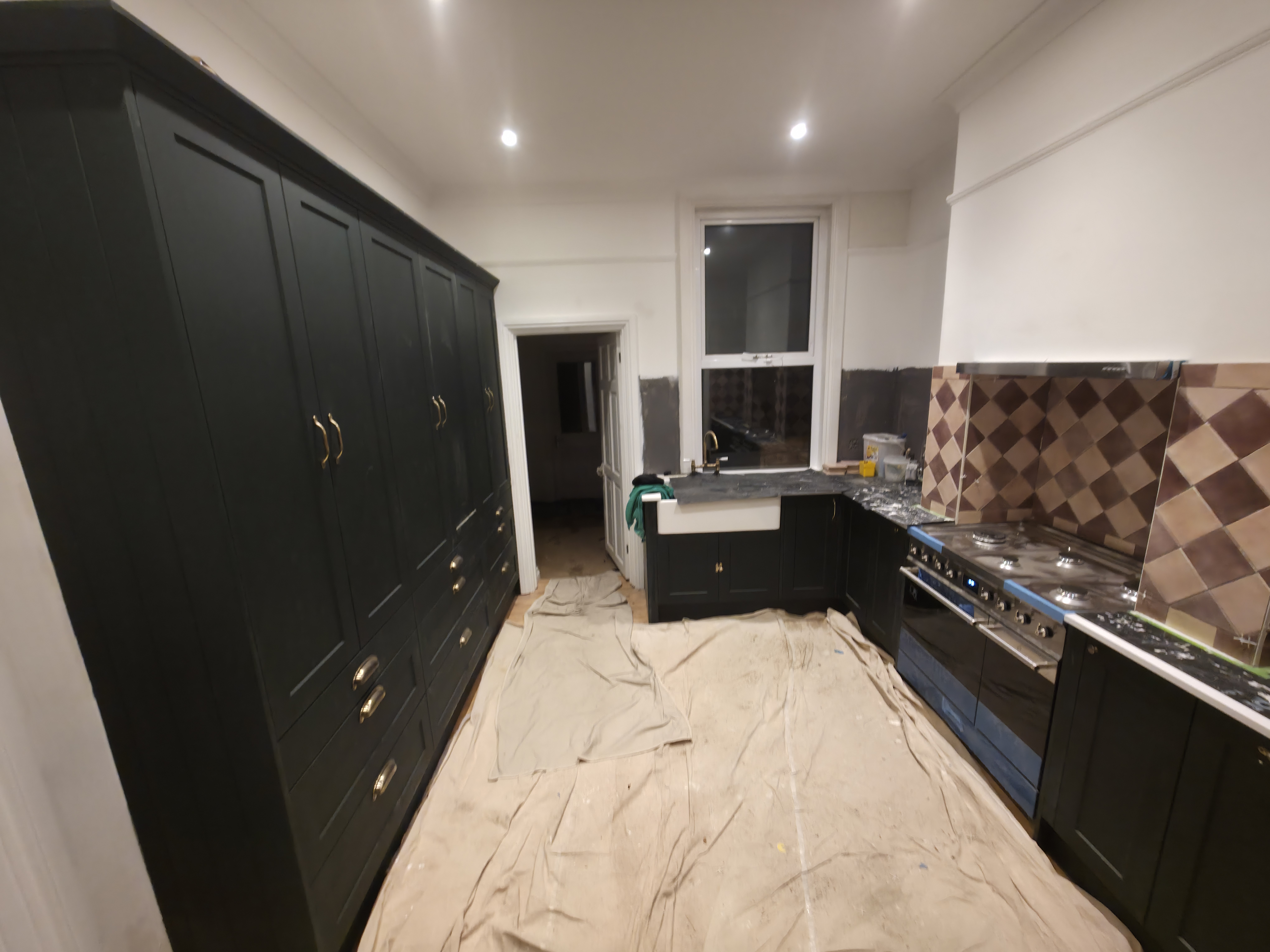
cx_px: 635
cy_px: 476
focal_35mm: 13
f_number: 1.9
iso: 160
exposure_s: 1/25
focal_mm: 2.2
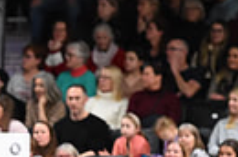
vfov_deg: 2.1
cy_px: 199
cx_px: -286
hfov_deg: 3.2
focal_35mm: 648
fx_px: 4274
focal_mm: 145
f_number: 4
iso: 5000
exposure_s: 1/800
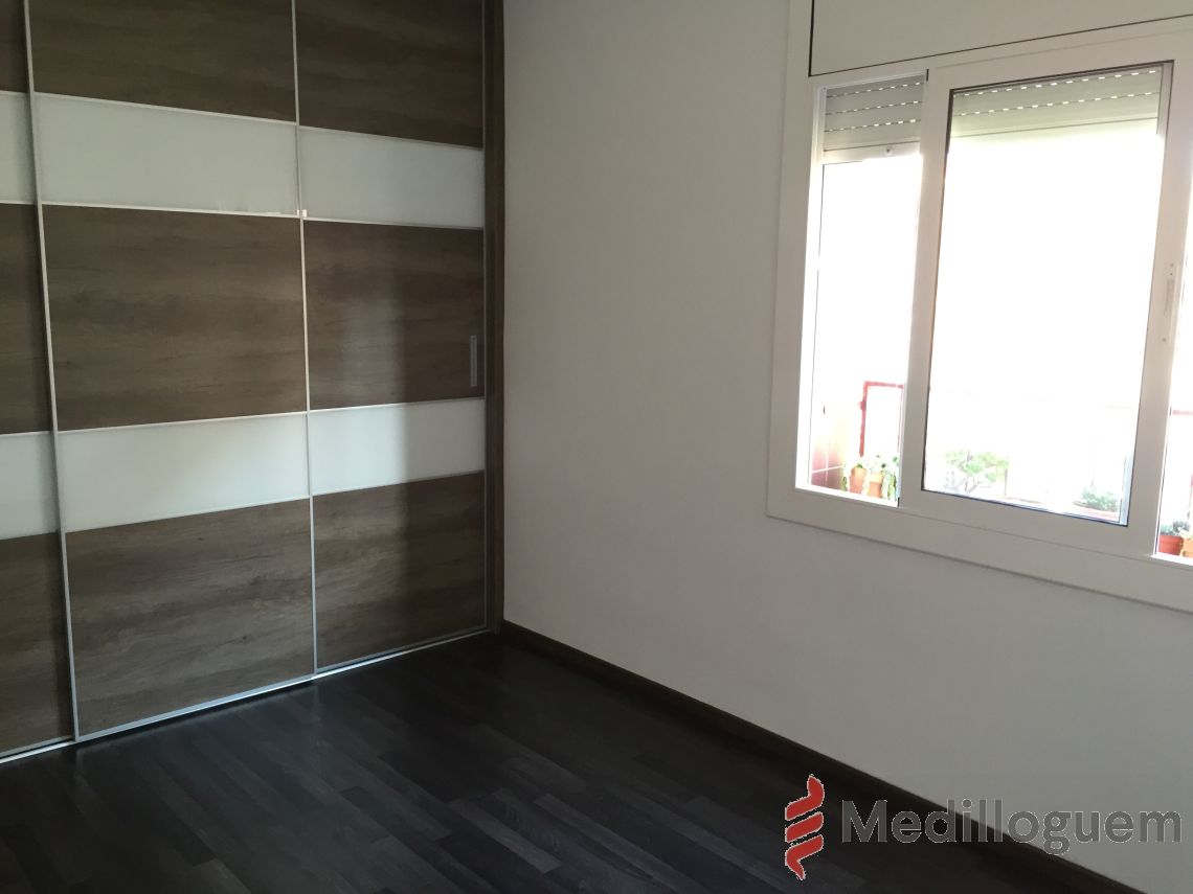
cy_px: 447
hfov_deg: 61.7
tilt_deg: -8.9
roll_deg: -0.9
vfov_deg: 48.2
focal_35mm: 29
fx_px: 999
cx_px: 596
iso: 100
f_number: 2.2
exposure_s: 1/33
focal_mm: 4.15
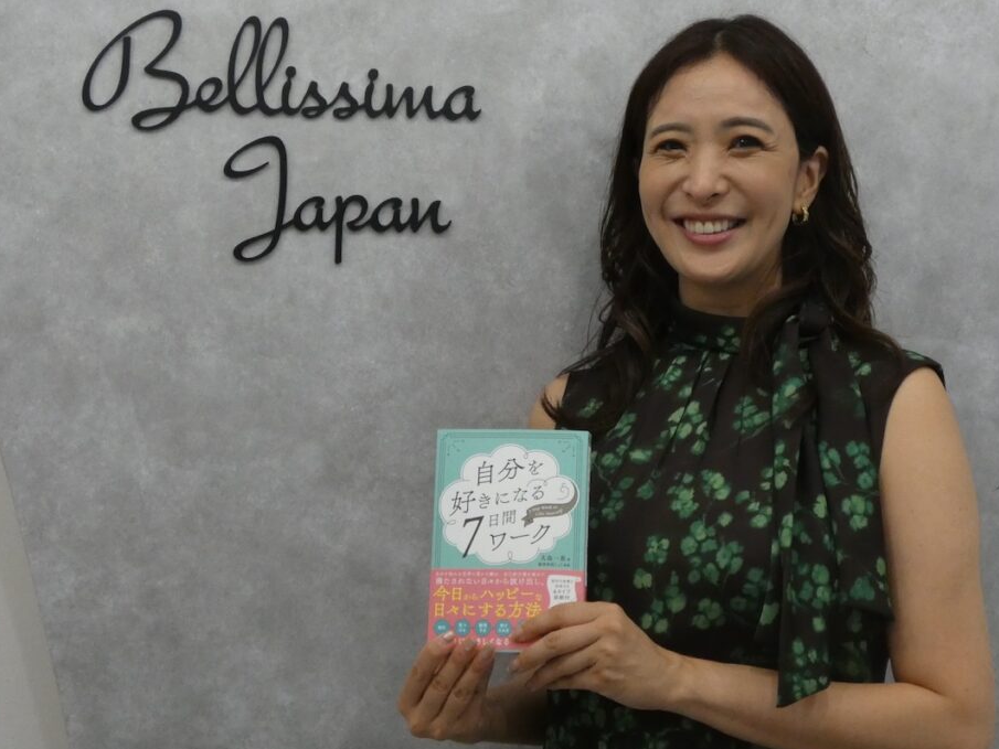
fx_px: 1241
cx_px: 500
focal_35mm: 43
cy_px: 368
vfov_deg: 33.6
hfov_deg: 43.8
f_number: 3.5
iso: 500
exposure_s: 1/80
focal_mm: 6.8
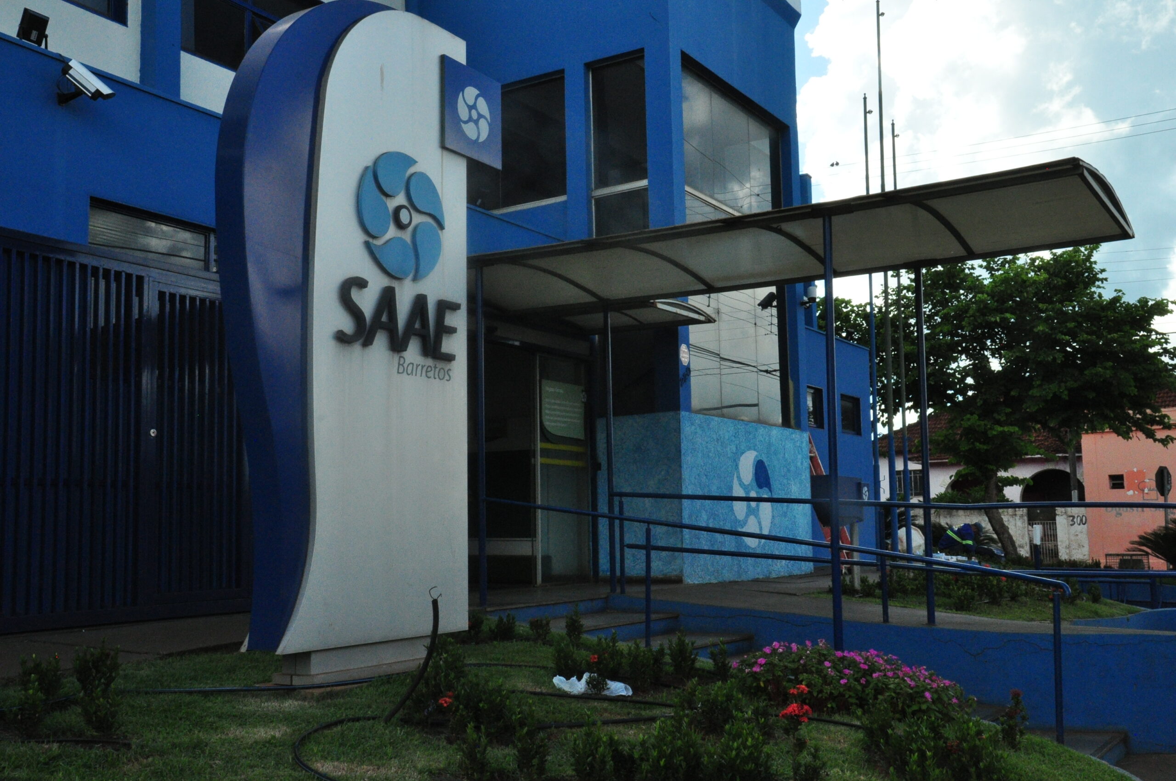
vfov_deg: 35.4
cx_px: 588
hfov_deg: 51.3
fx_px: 1223
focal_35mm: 38
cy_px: 390
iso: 1600
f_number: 25
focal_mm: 25
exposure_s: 1/400
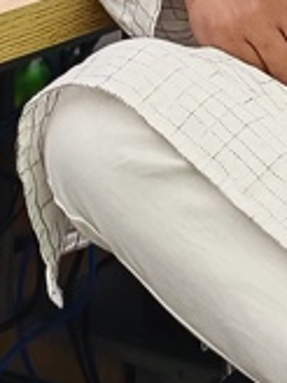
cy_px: -381
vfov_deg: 8.2
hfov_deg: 6.4
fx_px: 2543
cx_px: 393
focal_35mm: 230
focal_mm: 5.52
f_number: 2.8
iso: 125
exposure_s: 1/50
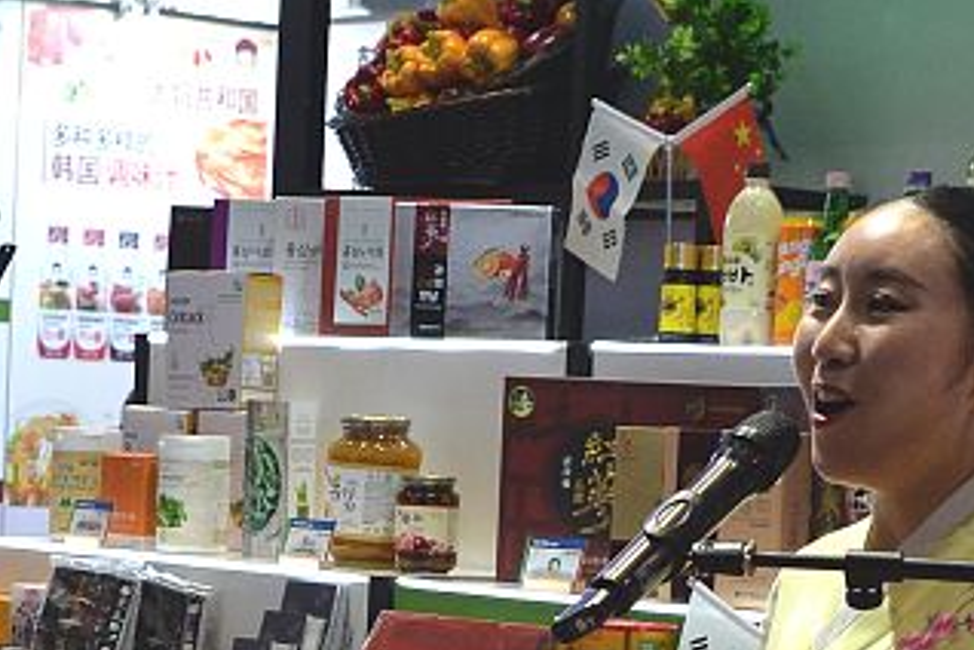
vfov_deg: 10.0
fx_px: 3679
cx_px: 413
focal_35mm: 136
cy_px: 560
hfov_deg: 15.1
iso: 1250
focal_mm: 36
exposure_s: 1/250
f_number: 5.6
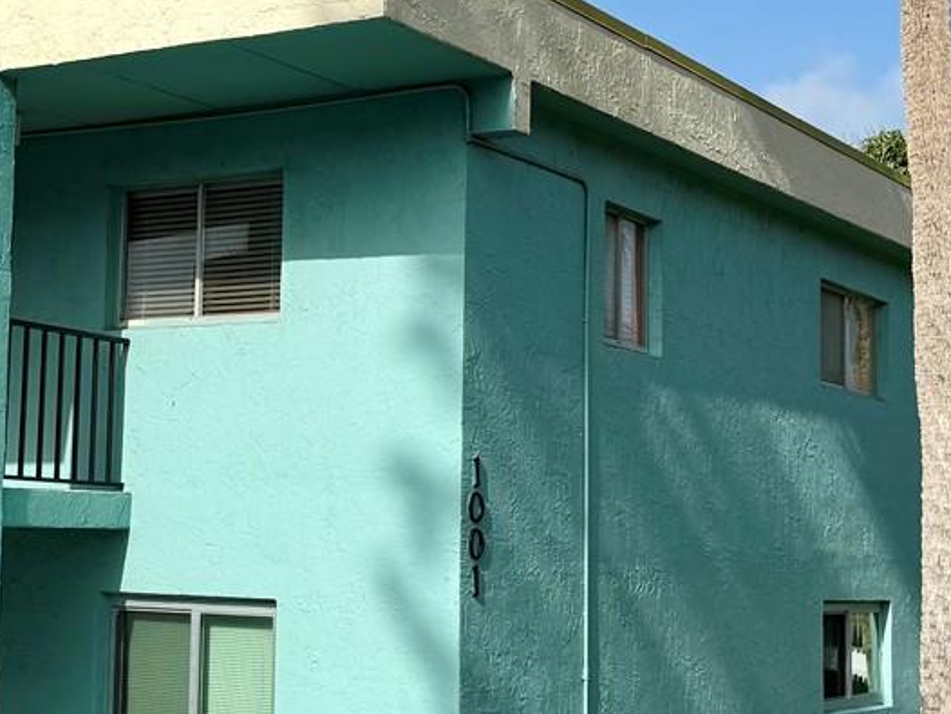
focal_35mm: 73
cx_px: 221
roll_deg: -1.6
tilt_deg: +5.4
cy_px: 352
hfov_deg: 26.3
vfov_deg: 20.2
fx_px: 2006
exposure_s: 1/5714
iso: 80
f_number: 1.78
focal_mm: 6.76
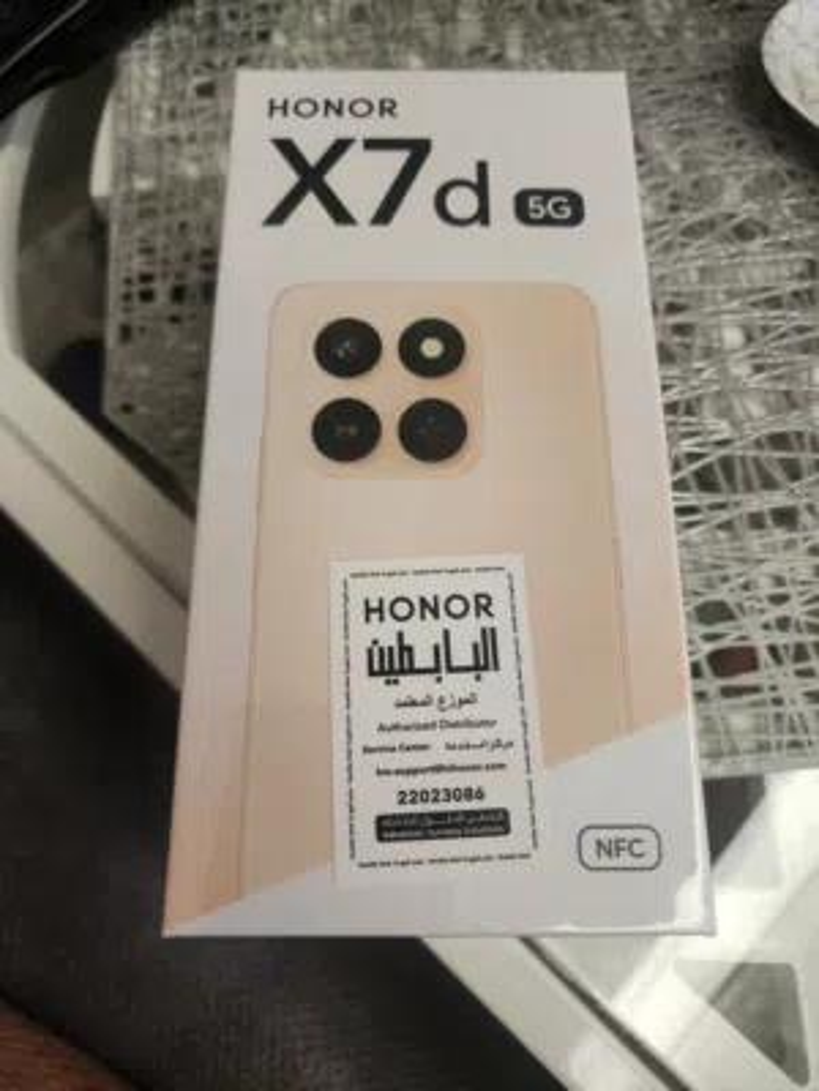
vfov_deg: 73.9
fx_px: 726
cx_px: 410
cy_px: 546
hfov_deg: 58.9
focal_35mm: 23
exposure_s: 1/120
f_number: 1.8
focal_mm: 6.4
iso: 400
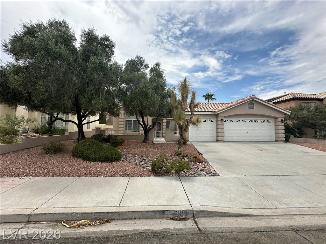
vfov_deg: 85.7
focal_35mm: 14
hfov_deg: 102.1
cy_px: 122
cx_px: 163
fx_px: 132
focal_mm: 2.22
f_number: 2.2
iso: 40
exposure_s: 1/1531
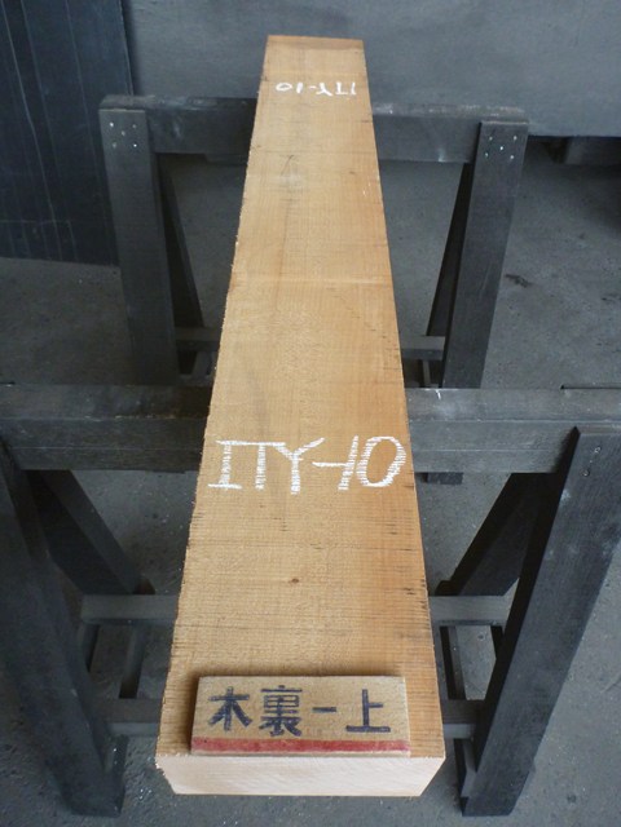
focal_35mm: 28
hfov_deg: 49.7
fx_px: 670
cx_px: 310
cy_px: 414
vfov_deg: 63.4
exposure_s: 1/50
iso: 400
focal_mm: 4.9
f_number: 3.3
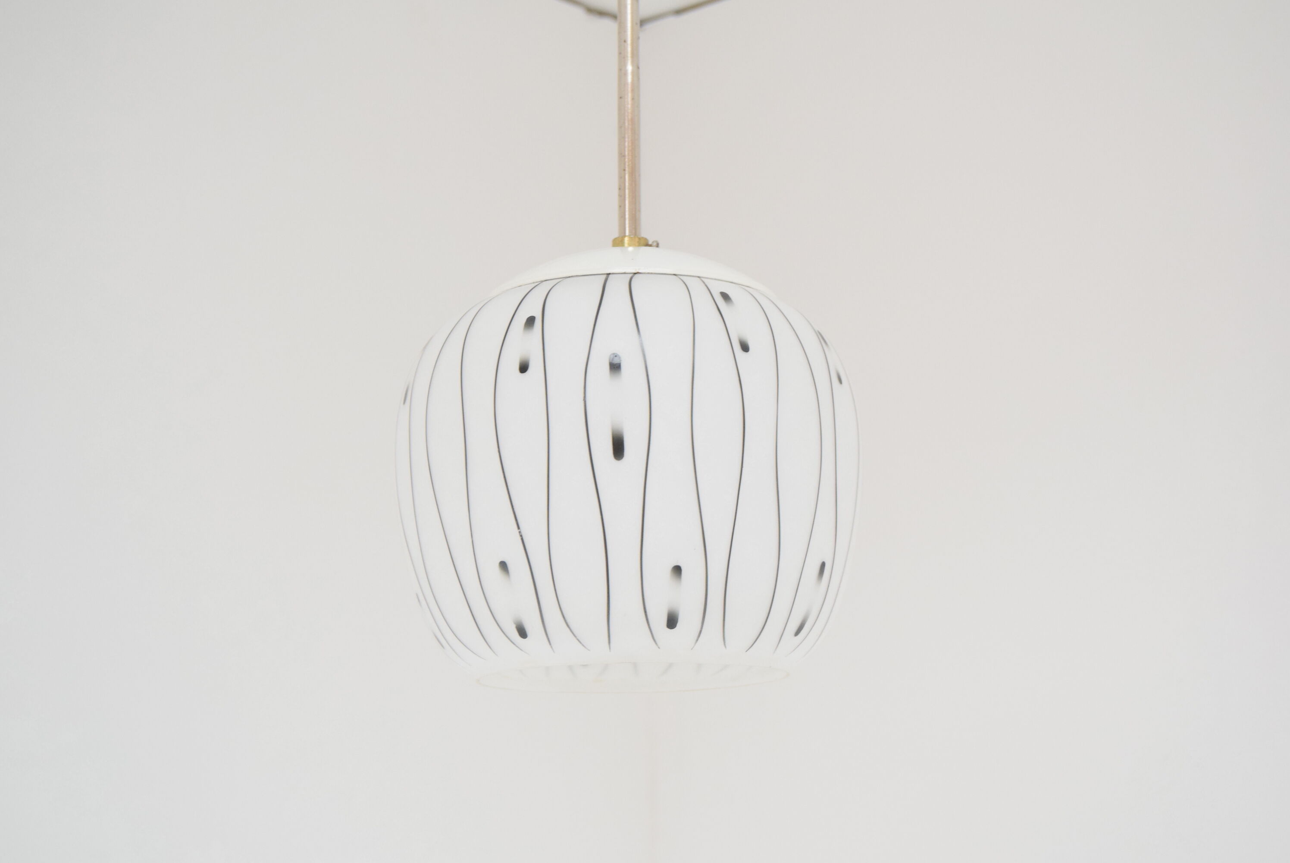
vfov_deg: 23.8
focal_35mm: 57
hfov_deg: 35.0
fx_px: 2044
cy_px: 432
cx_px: 645
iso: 1600
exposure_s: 1/125
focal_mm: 38
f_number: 5.6
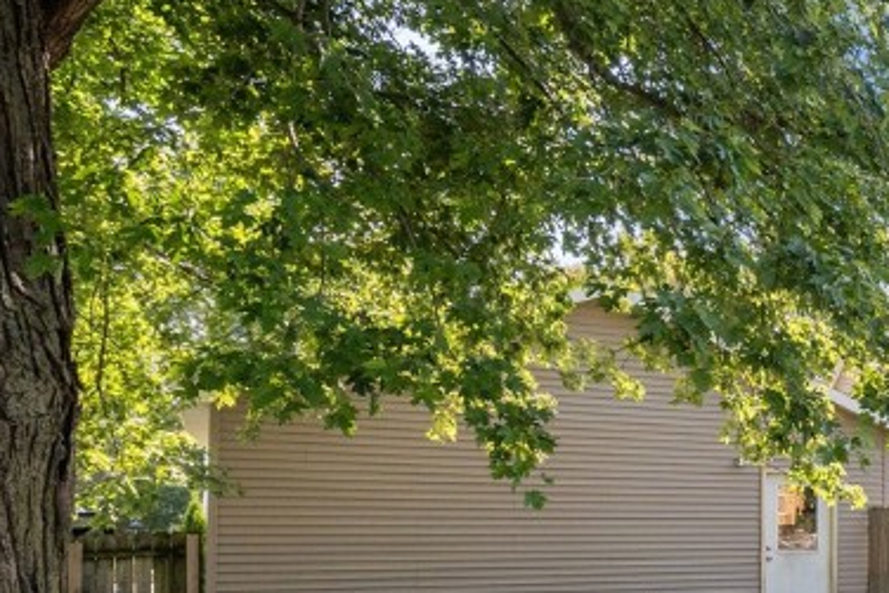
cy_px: 411
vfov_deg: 27.3
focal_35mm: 49
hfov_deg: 27.9
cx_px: 1319
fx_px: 1210
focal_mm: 16
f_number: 9
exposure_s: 1/640
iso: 400
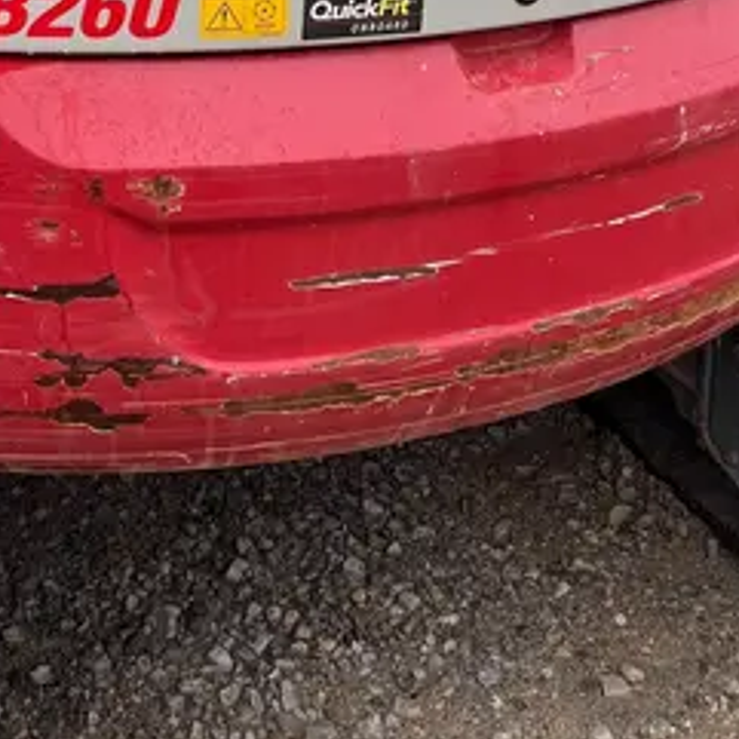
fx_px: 1691
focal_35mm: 70
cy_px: -327
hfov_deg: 24.6
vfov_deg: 21.3
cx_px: 288
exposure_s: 1/121
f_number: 1.6
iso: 40
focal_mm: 5.1
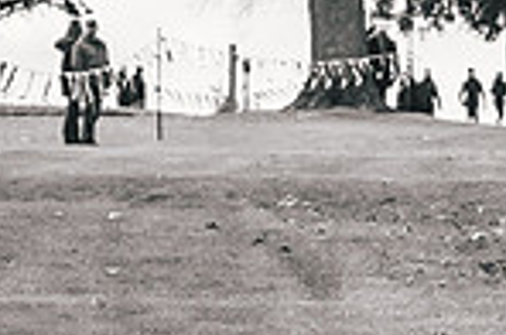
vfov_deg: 2.3
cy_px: 114
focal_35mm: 587
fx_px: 8233
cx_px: 629
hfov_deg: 3.5
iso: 200
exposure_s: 1/3200
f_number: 2
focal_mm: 70
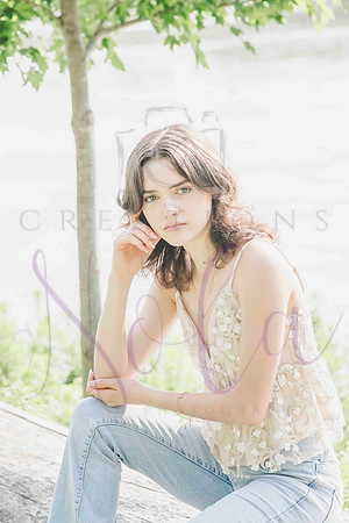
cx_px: 174
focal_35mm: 145
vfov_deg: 14.2
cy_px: 262
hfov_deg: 9.5
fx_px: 2108
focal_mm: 145
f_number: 8
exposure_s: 1/320
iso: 400
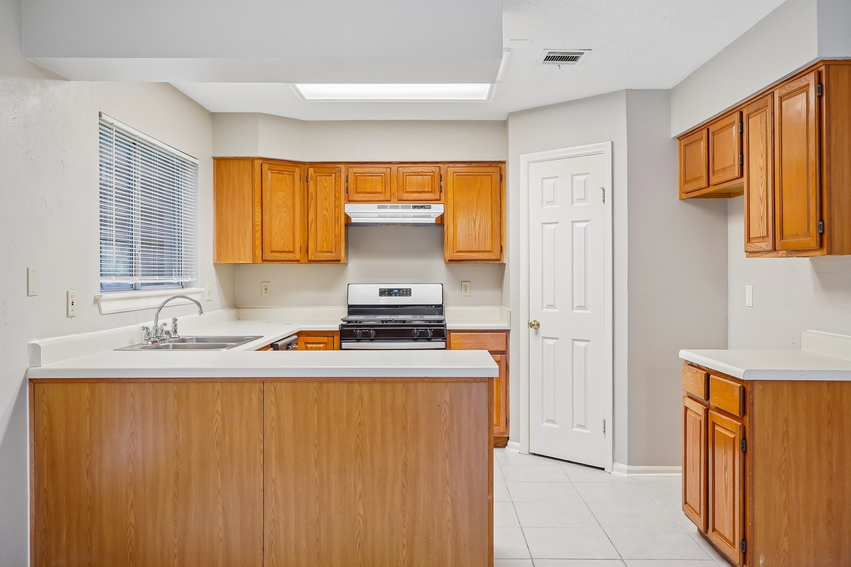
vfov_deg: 42.3
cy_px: 284
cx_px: 426
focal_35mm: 31
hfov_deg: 60.3
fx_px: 733
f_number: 8
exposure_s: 1/15
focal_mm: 31
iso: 500
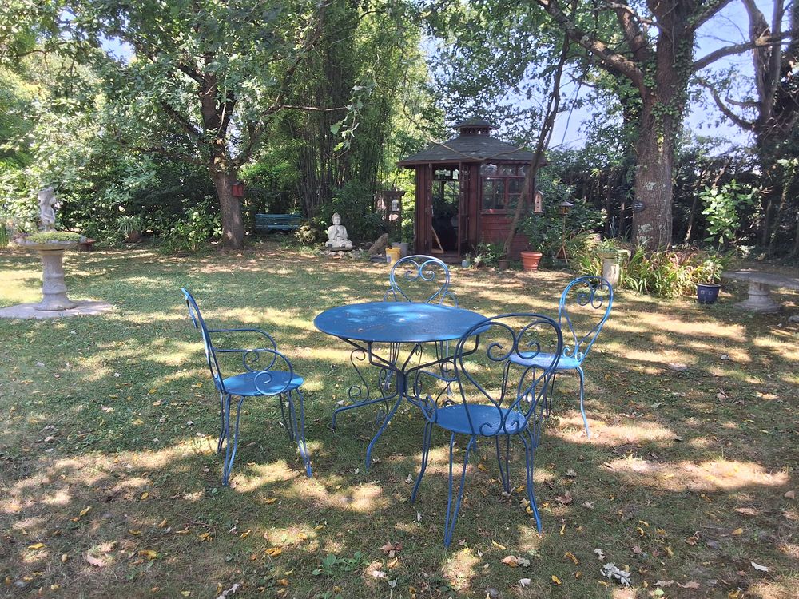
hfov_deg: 63.4
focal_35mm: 28
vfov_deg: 49.7
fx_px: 646
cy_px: 300
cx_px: 400
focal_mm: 2.91
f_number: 1.9
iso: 32
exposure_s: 1/212
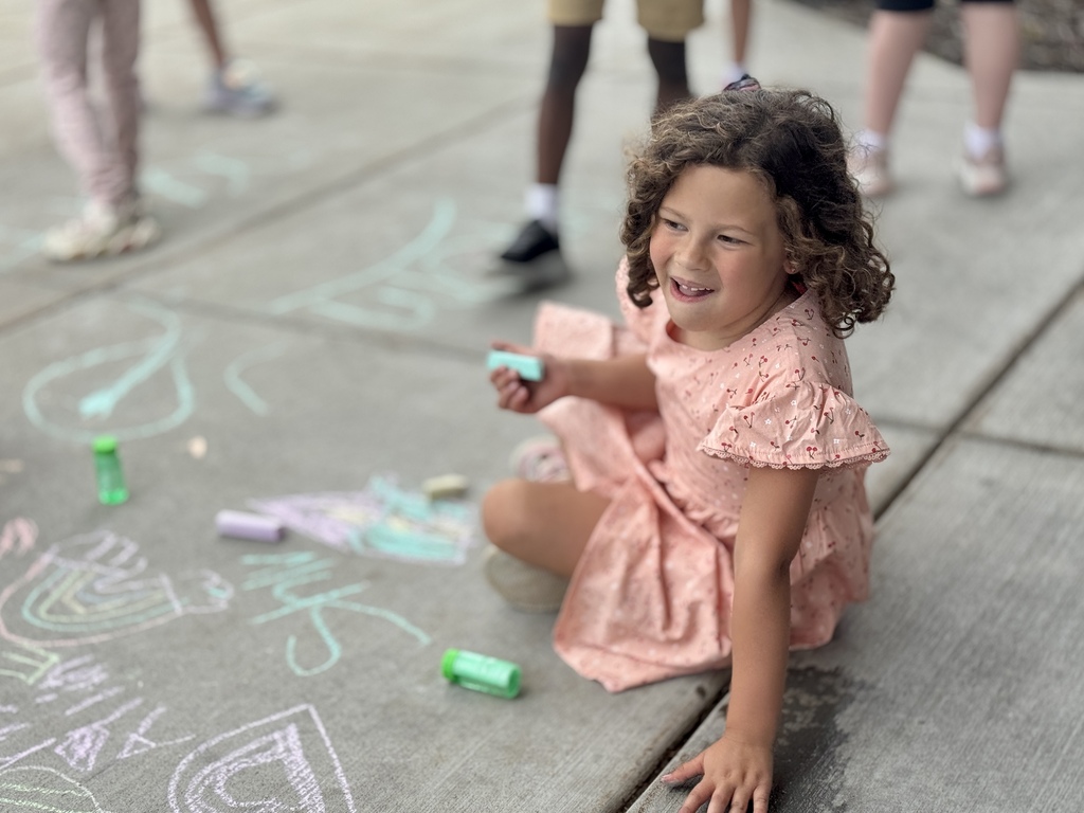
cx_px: 542
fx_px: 1503
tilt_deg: -25.7
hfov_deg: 39.7
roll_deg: +3.0
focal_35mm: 48
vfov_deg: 30.3
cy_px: 406
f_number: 1.78
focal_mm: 6.76
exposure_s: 1/1681
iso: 64
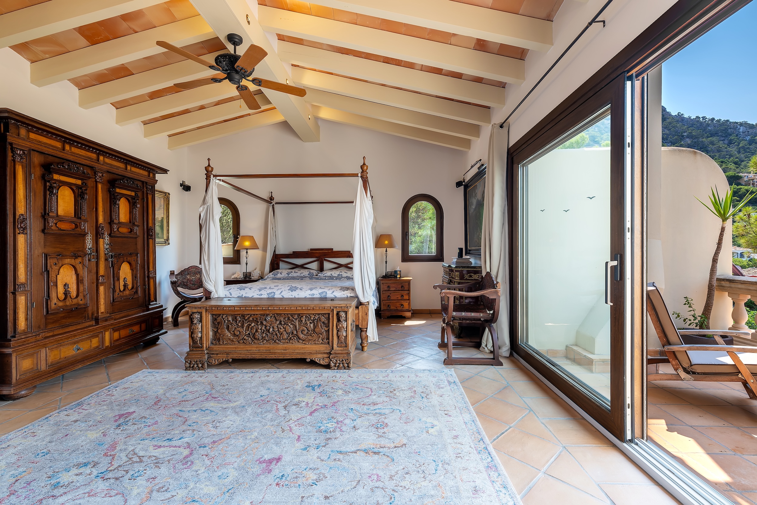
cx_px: 378
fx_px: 315
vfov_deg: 77.3
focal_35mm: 15
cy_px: 252
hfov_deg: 100.4
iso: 200
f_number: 8
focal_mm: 10
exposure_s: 1/50
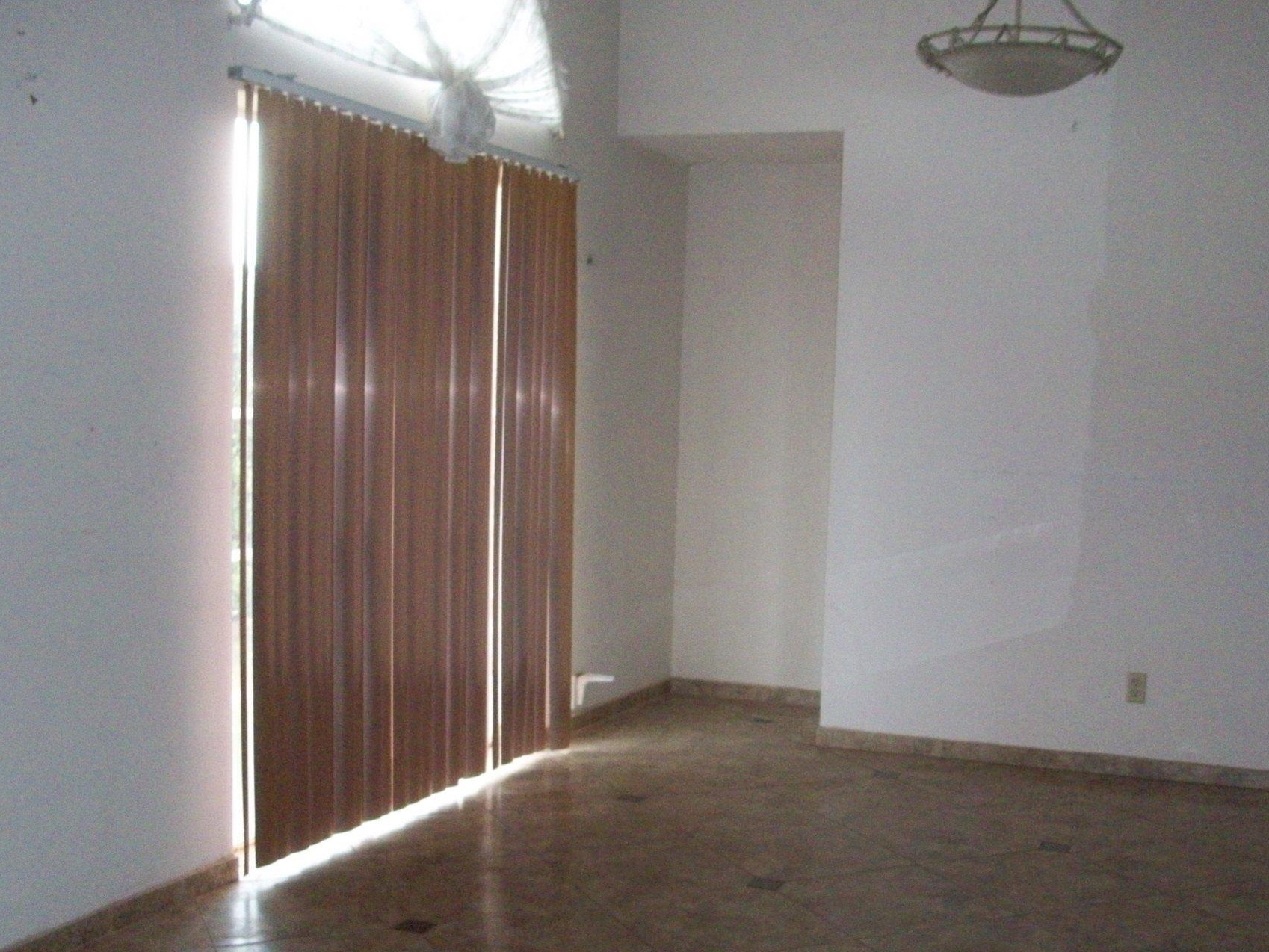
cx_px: 735
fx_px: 1503
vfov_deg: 35.1
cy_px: 477
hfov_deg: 45.6
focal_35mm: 41
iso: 320
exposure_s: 1/60
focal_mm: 5.7
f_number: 2.8
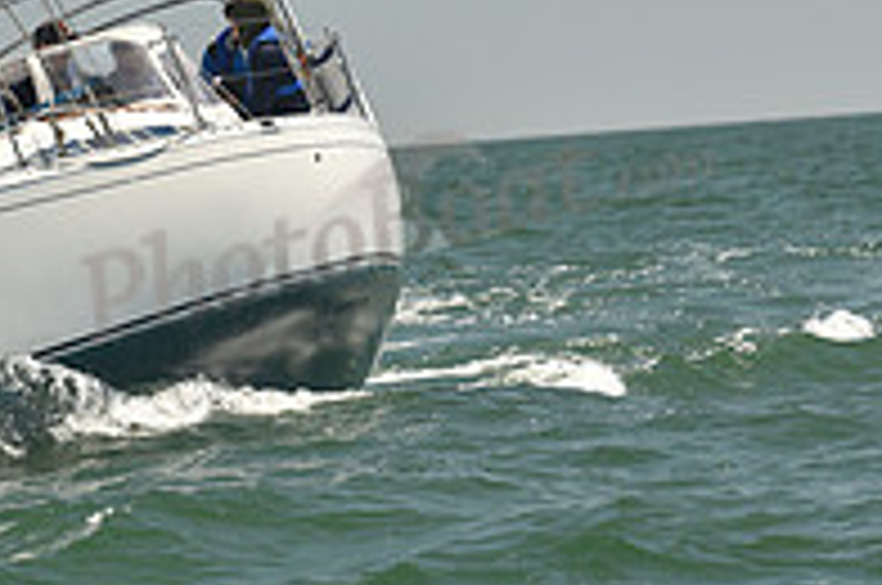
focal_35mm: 430
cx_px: -148
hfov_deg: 4.8
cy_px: 56
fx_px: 10518
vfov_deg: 3.2
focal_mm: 145
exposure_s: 1/800
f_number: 5
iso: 250
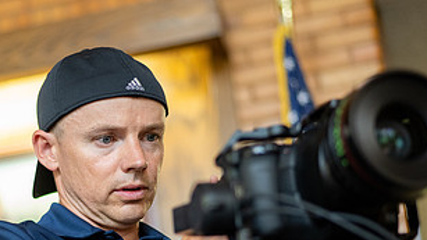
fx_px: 1121
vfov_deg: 12.2
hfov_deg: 21.3
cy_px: 213
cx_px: 79
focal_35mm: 99
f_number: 1.8
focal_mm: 50
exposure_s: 1/200
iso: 1000
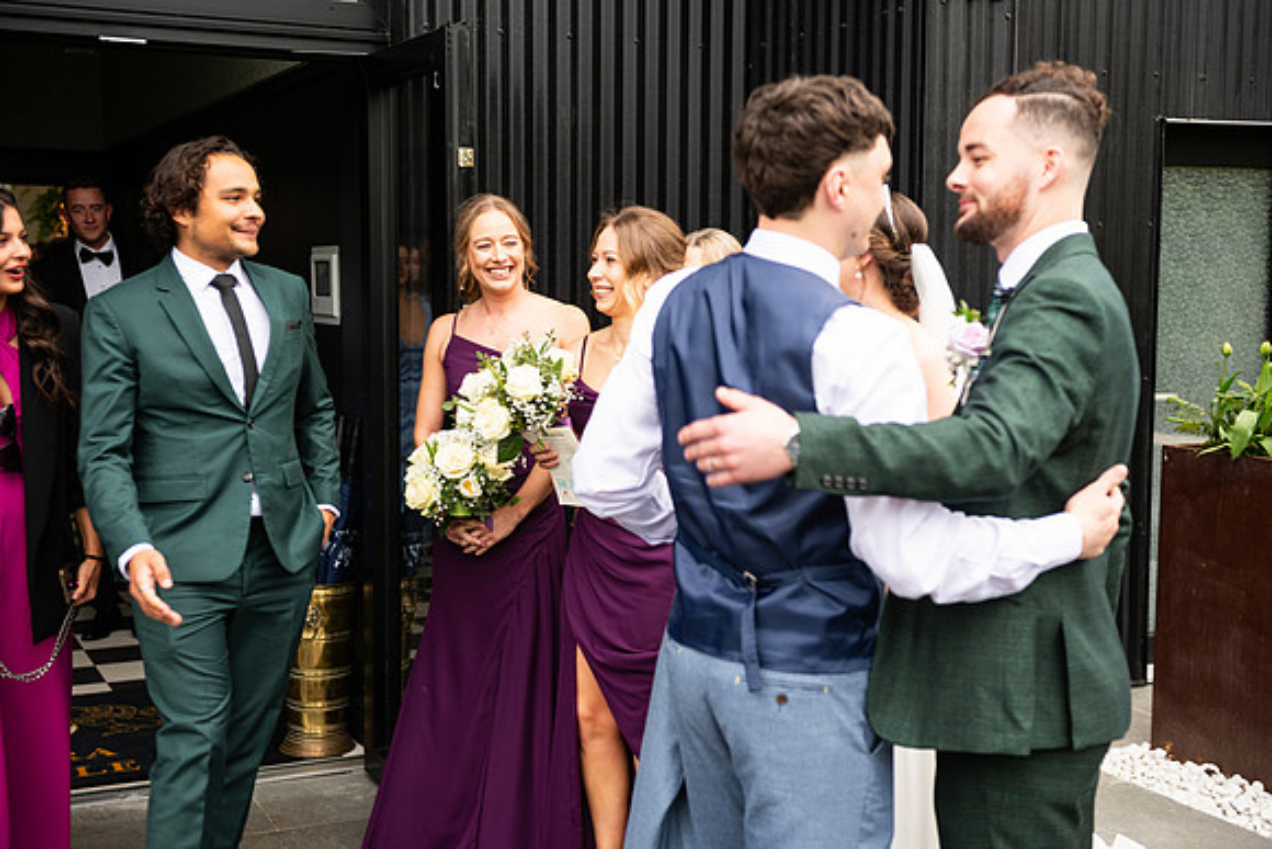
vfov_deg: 28.1
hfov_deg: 41.1
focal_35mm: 48
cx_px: 636
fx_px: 1696
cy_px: 424
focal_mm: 48
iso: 125
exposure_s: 1/200
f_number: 3.5
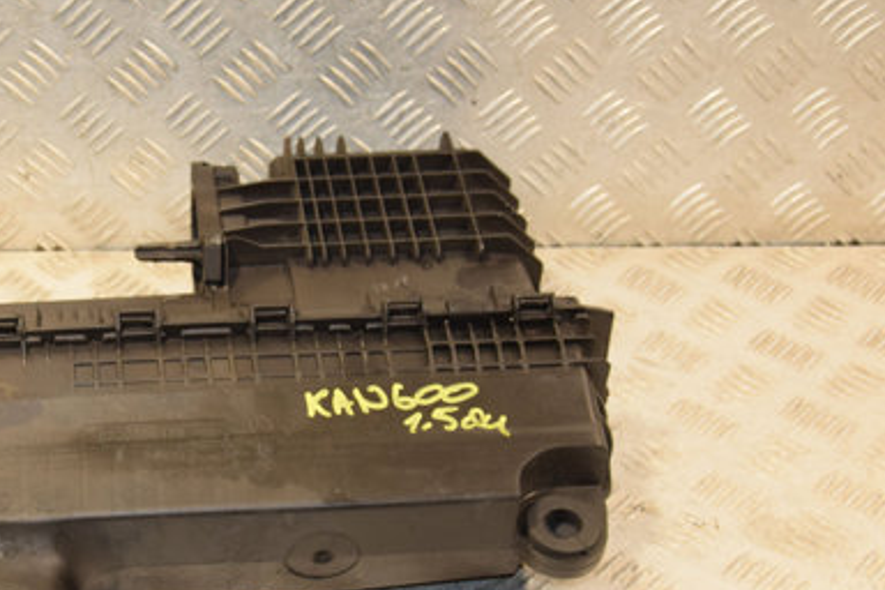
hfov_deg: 28.4
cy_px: 371
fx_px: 1721
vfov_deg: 19.4
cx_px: 221
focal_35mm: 70
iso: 800
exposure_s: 1/160
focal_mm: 28
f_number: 5
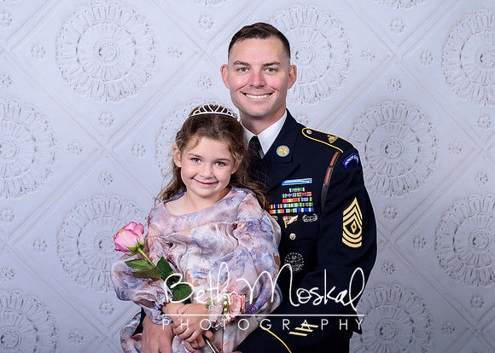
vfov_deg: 22.9
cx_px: 262
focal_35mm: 62
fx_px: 872
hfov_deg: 31.7
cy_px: 146
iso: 100
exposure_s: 1/200
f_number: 5.6
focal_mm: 50
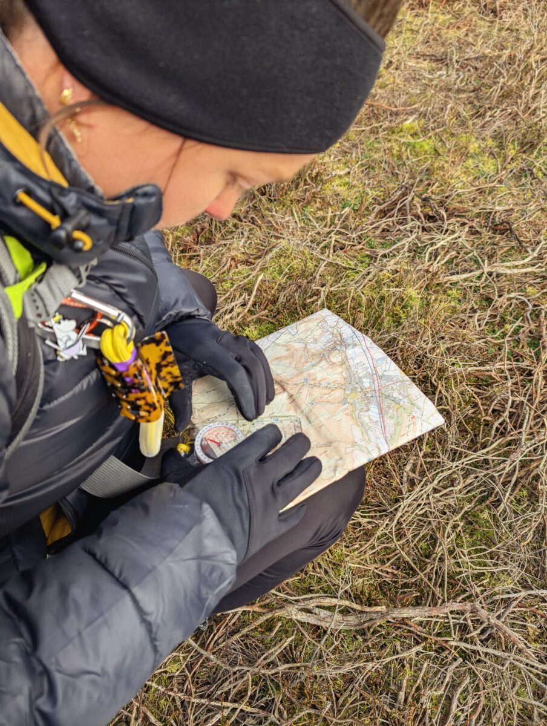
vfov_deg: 71.5
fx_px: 504
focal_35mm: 24
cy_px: 363
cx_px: 274
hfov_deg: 57.0
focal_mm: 6.9
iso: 23
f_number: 1.68
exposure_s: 1/395
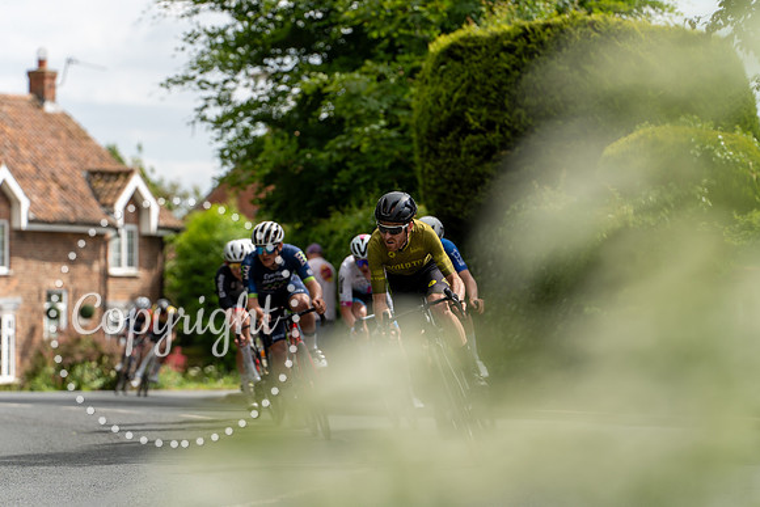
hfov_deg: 12.3
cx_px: 380
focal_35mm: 167
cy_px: 254
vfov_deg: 8.2
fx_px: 3526
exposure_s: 1/640
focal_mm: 167
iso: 100
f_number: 4
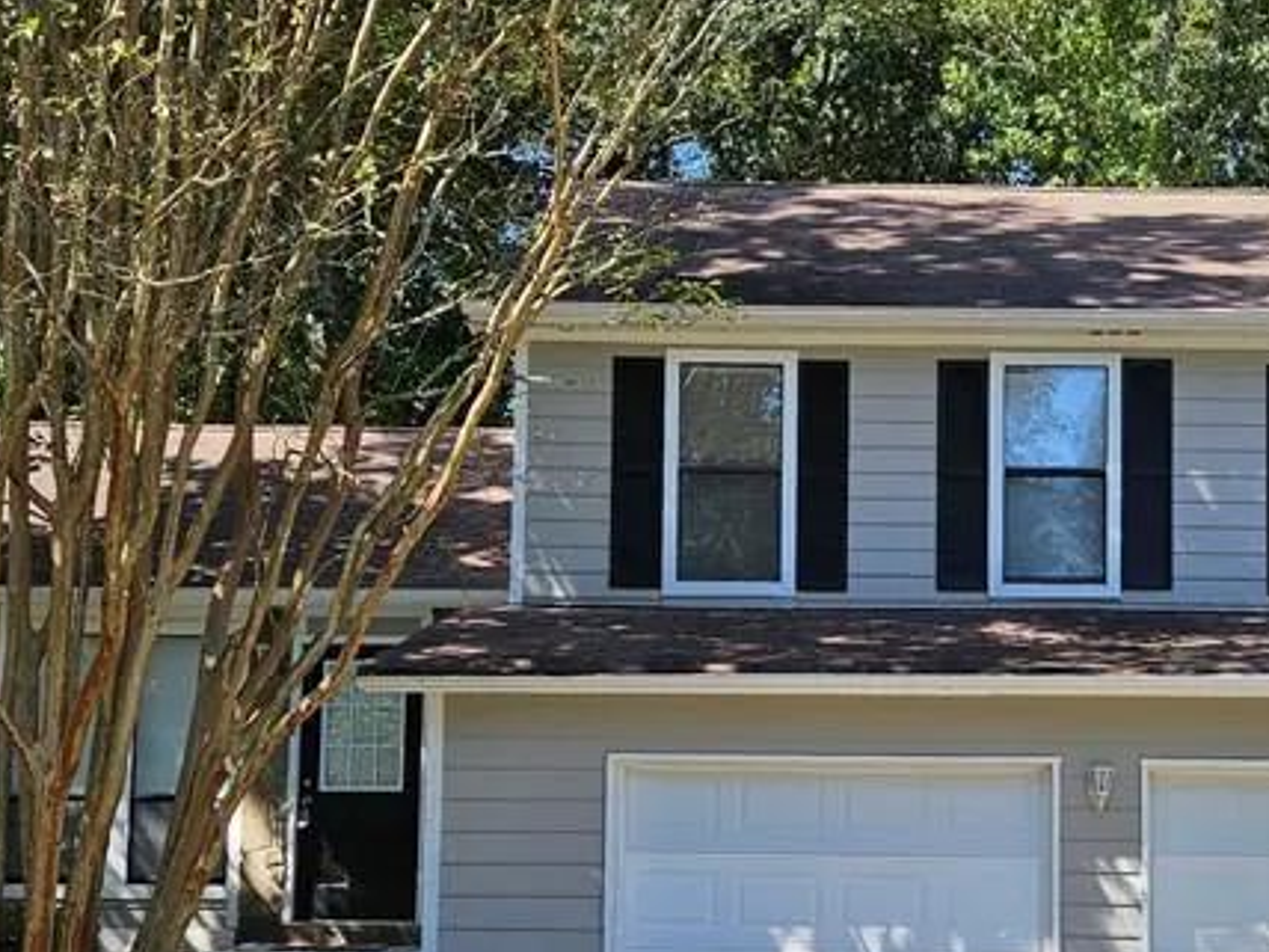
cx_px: 910
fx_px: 2016
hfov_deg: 34.4
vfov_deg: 26.4
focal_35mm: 55
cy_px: 652
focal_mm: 5.4
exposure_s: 1/827
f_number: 1.8
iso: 25
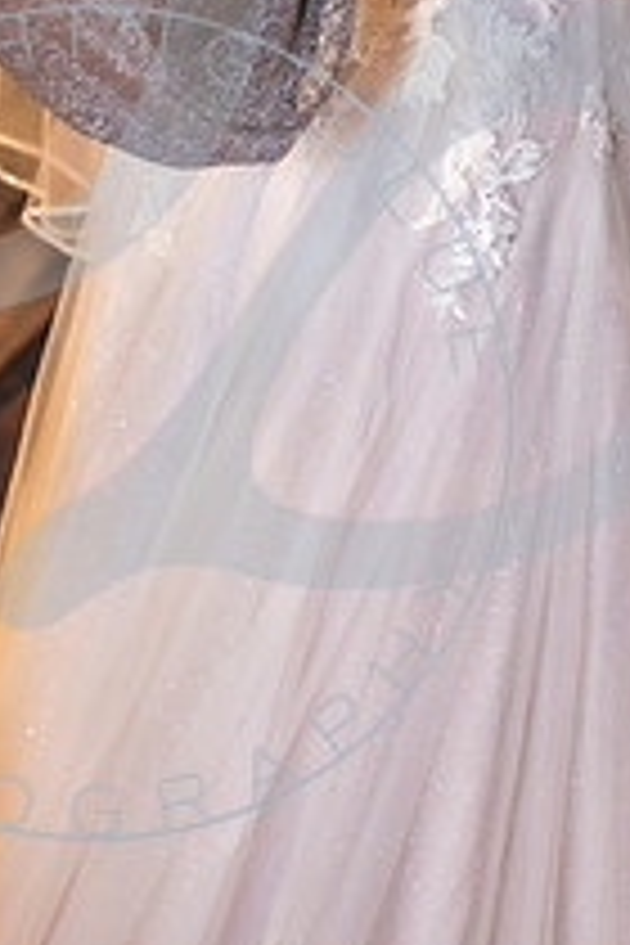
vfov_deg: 13.6
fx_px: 3937
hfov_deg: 9.1
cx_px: 297
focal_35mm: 150
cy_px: 81
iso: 2500
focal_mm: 70
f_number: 2.8
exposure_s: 1/125
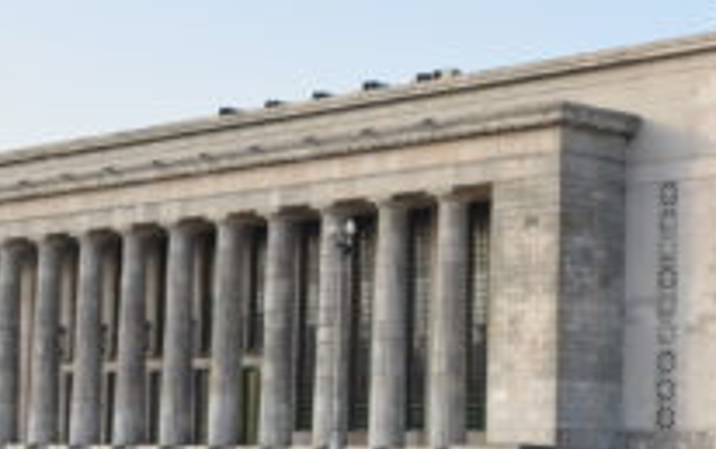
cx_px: 669
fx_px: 2030
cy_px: 301
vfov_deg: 12.6
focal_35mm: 104
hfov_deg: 19.6
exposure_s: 1/100
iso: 200
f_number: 10
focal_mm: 24
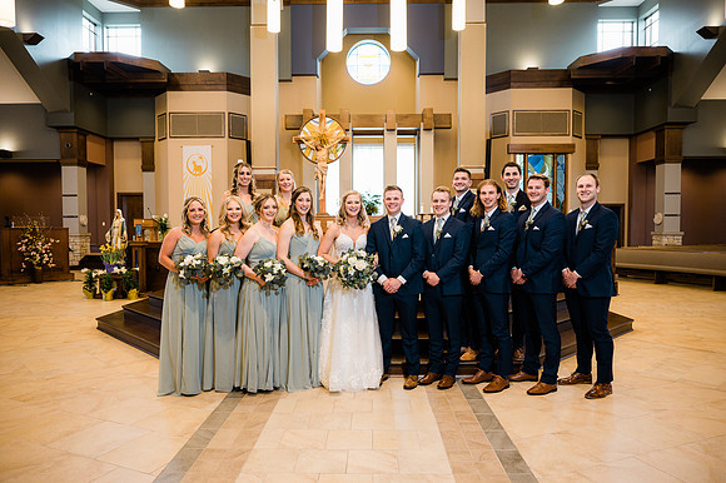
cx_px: 363
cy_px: 242
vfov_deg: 51.2
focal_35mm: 25
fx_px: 504
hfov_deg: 71.5
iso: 1000
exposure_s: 1/200
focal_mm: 25
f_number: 3.2
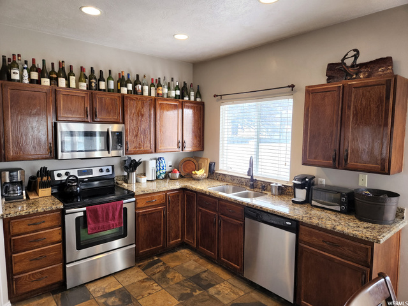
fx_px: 271
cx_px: 204
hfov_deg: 73.9
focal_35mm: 23
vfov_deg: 58.9
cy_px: 153
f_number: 1.8
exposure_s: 1/120
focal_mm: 5.4
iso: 160
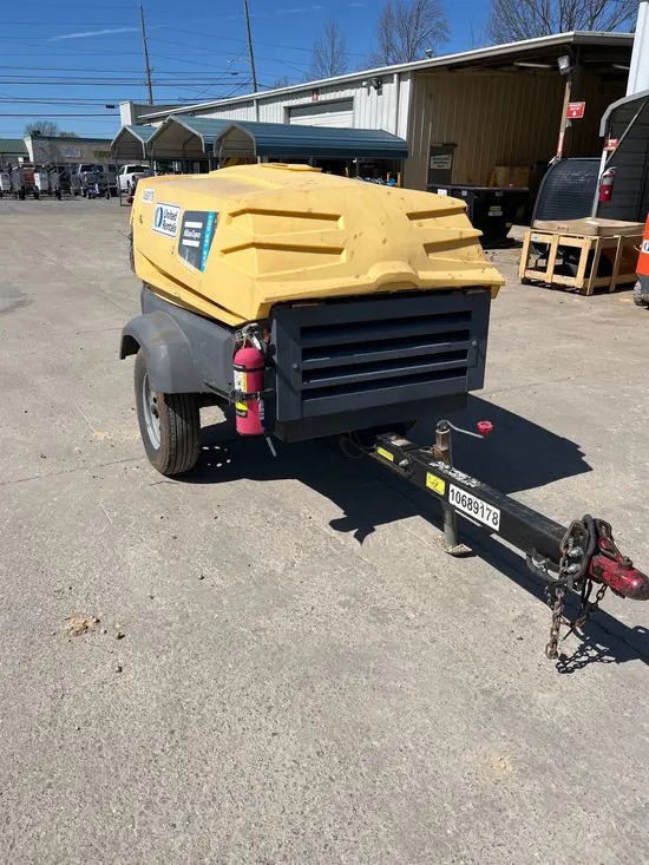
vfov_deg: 67.3
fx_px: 650
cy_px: 432
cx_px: 324
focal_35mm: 26
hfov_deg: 53.1
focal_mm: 5.1
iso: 50
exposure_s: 1/6173
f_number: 1.6
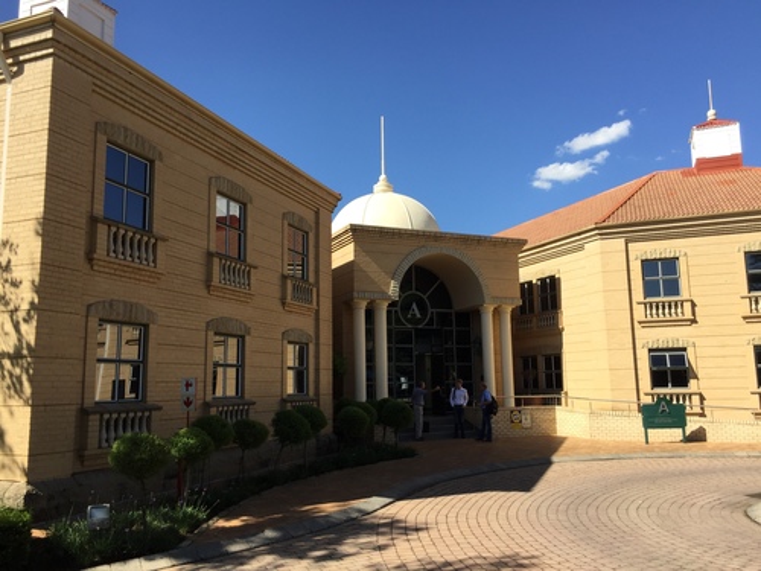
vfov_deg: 48.2
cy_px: 286
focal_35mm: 29
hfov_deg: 61.7
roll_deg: +0.3
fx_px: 638
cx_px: 380
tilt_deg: +5.9
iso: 32
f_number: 2.2
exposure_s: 1/1522
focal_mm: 4.15
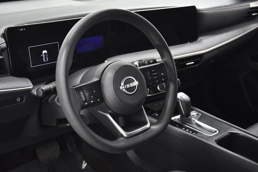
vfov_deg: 26.5
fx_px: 366
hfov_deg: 38.9
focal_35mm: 51
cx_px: 129
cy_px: 86
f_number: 4.2
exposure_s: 1/100
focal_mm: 34
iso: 1250
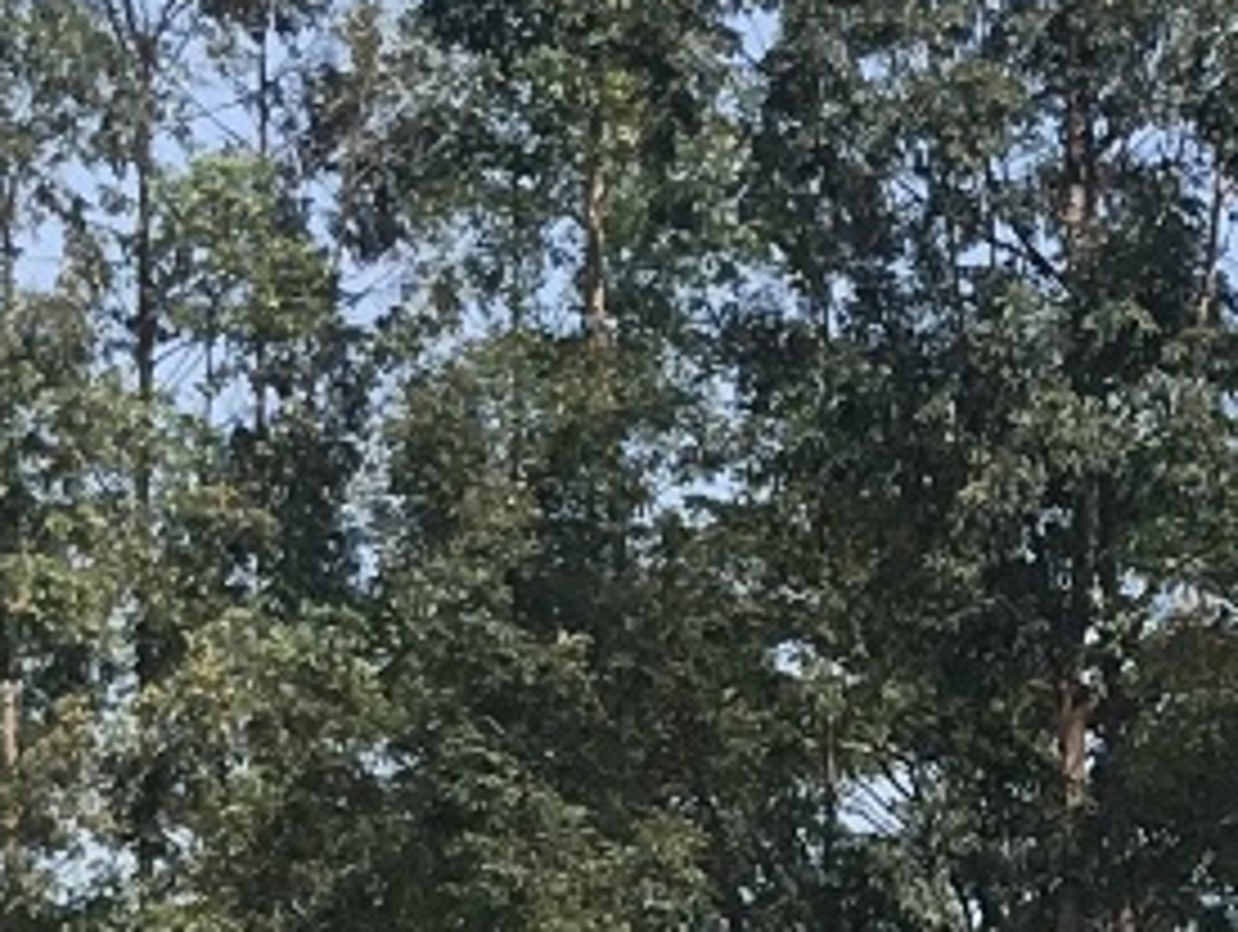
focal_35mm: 205
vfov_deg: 7.1
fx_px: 7341
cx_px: 1328
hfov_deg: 9.6
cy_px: 1535
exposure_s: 1/1709
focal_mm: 3.99
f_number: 1.8
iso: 20
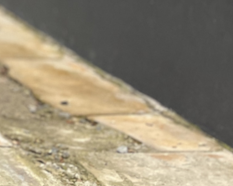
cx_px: -351
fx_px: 945
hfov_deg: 11.3
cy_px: -174
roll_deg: -1.7
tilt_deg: -1.4
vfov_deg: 10.4
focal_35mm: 137
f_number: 1.6
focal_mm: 5.1
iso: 125
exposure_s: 1/104
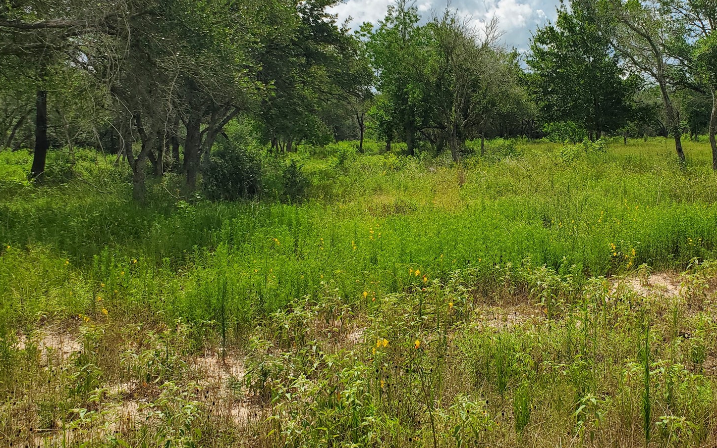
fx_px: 762
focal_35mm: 39
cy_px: 114
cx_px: 474
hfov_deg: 49.6
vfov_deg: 32.2
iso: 50
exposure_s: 1/2032
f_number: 2.4
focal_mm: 4.3
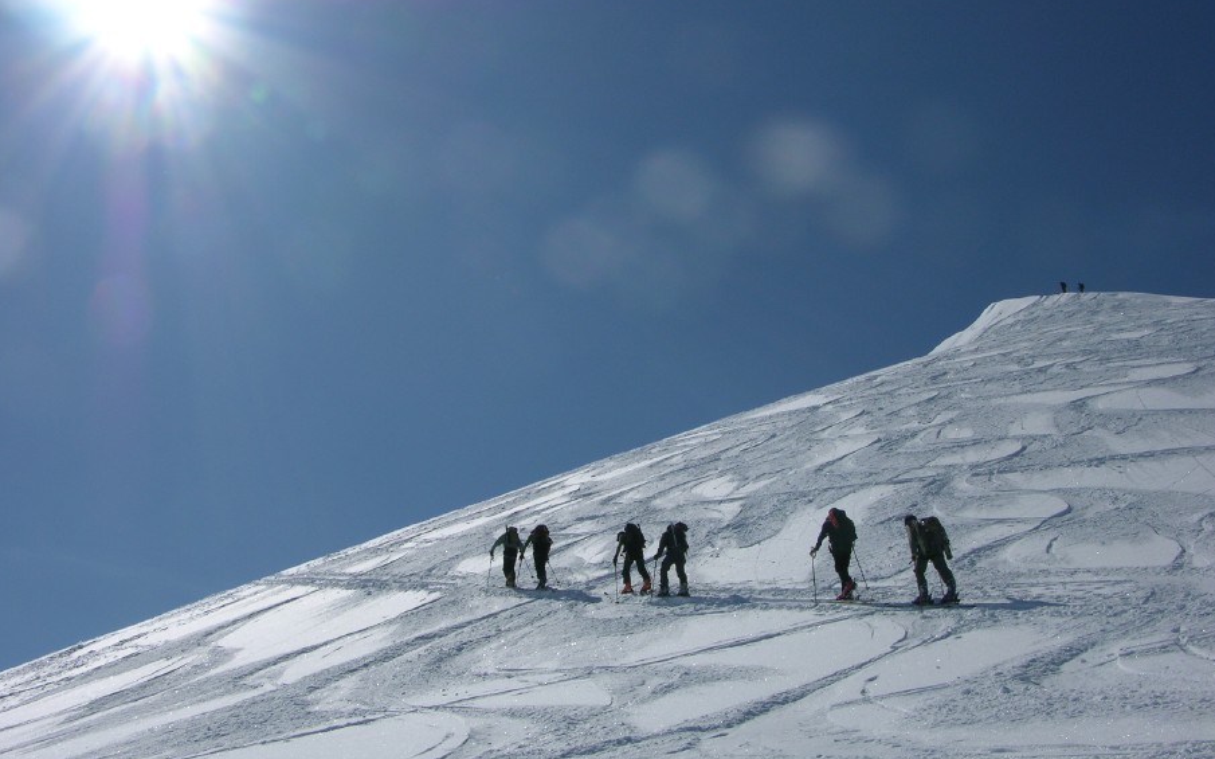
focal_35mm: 42
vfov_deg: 30.5
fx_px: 1390
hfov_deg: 47.2
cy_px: 332
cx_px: 591
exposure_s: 1/760
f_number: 8
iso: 50
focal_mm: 8.9
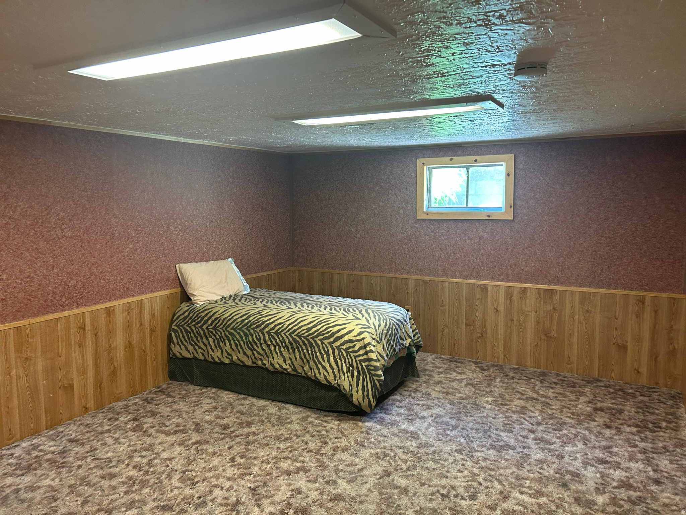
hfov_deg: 67.3
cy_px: 258
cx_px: 343
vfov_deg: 53.1
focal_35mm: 26
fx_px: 515
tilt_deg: -6.2
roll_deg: +0.0
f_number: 1.5
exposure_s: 1/60
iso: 400
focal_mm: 5.7
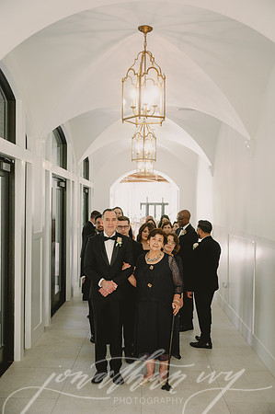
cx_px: 138
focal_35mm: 37
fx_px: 425
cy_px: 207
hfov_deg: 35.9
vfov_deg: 51.9
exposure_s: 1/250
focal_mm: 37
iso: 1250
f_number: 2.8
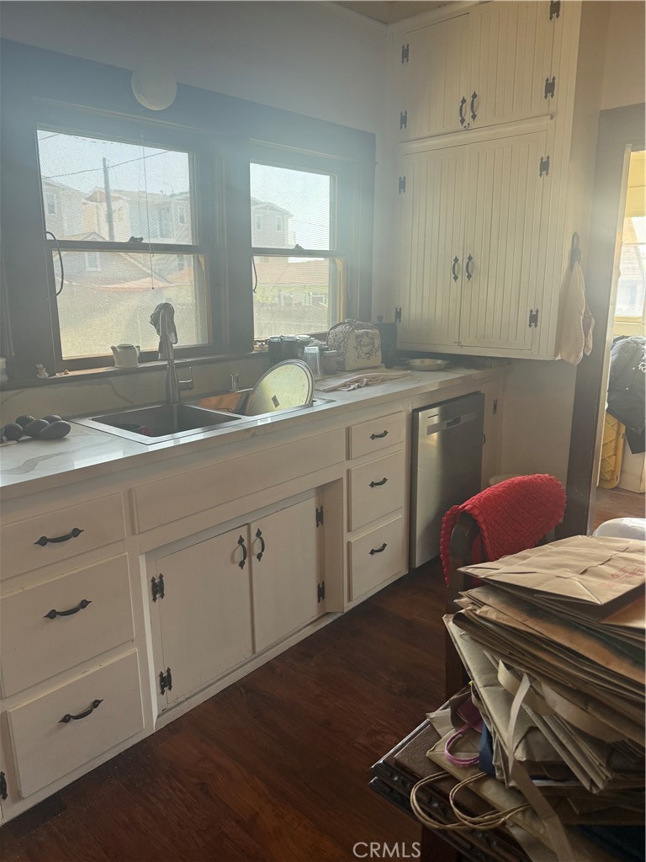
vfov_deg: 71.6
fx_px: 597
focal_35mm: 24
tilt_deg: -11.6
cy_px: 431
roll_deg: +0.7
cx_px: 323
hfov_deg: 56.8
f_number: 1.78
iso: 125
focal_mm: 6.76
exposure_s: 1/120
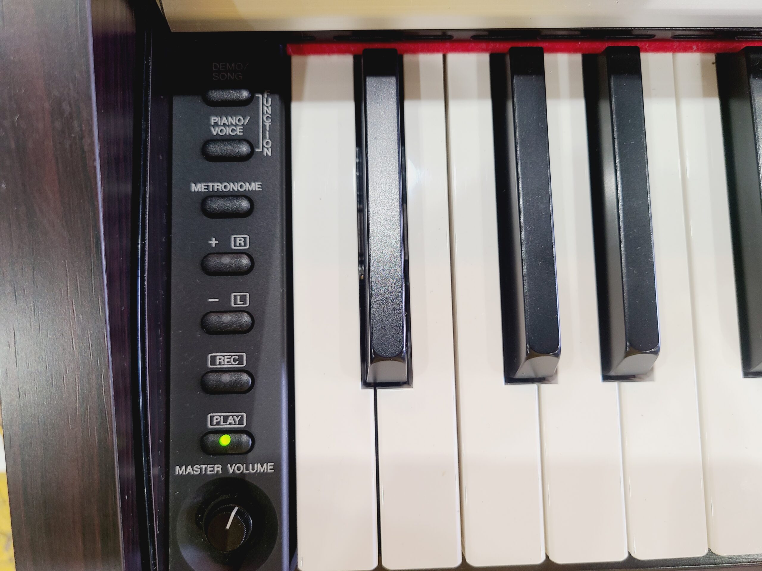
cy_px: 286
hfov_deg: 67.3
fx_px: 572
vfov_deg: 53.1
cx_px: 381
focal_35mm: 26
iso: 100
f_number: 1.8
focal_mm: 5.4
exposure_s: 1/50
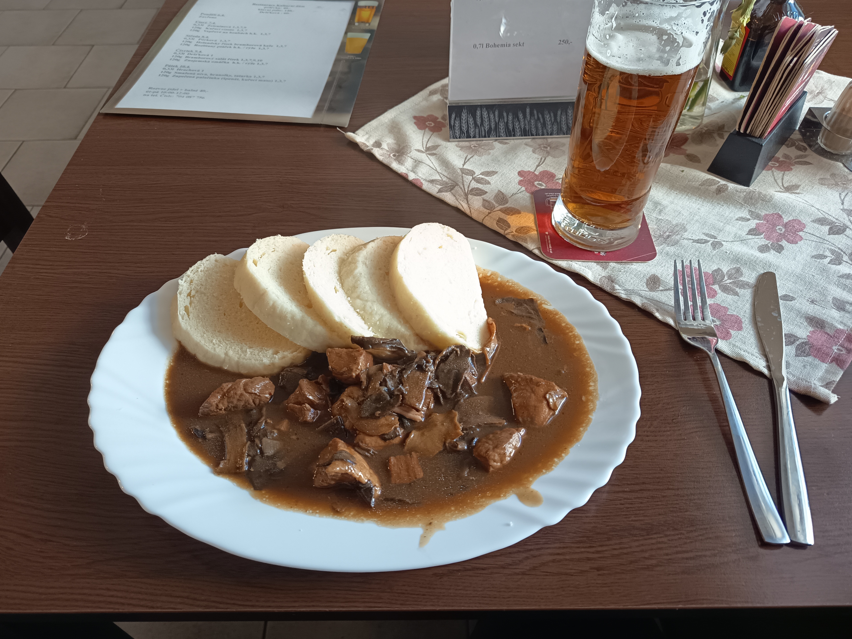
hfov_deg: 69.4
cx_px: 412
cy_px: 310
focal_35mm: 25
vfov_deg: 54.9
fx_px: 615
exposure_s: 1/25
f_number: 1.7
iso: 373
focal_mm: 5.24
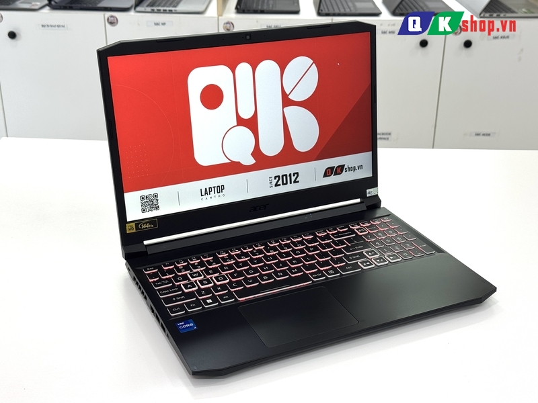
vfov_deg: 30.3
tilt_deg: -24.5
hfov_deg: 39.7
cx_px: 269
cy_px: 202
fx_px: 746
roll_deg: +0.5
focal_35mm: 48
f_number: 1.78
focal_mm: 6.76
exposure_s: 1/100
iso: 50
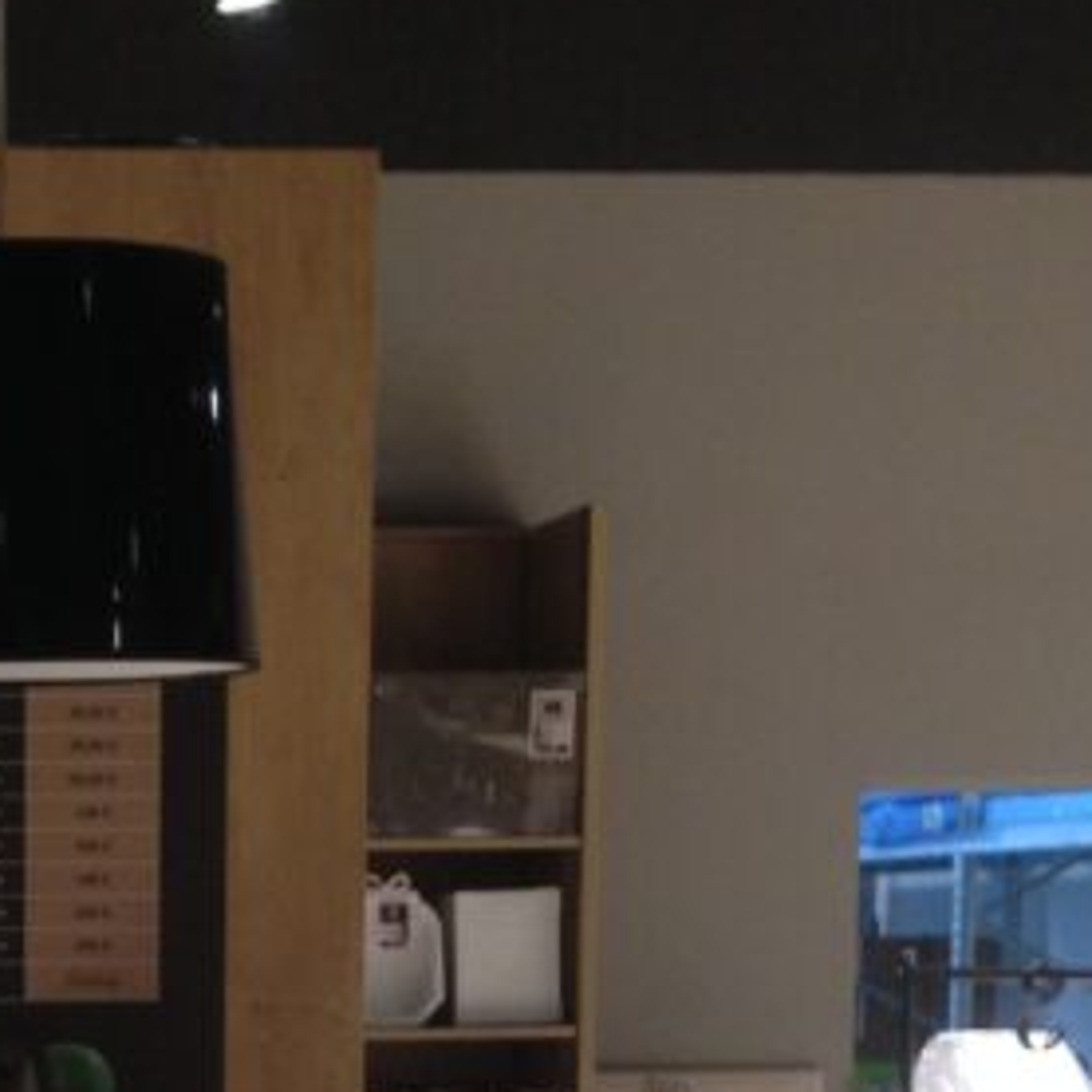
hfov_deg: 15.7
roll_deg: +2.1
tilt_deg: -6.9
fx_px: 3855
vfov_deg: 15.4
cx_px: -118
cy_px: 1396
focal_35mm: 108
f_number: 2.4
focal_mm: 4.12
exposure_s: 1/20
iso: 160
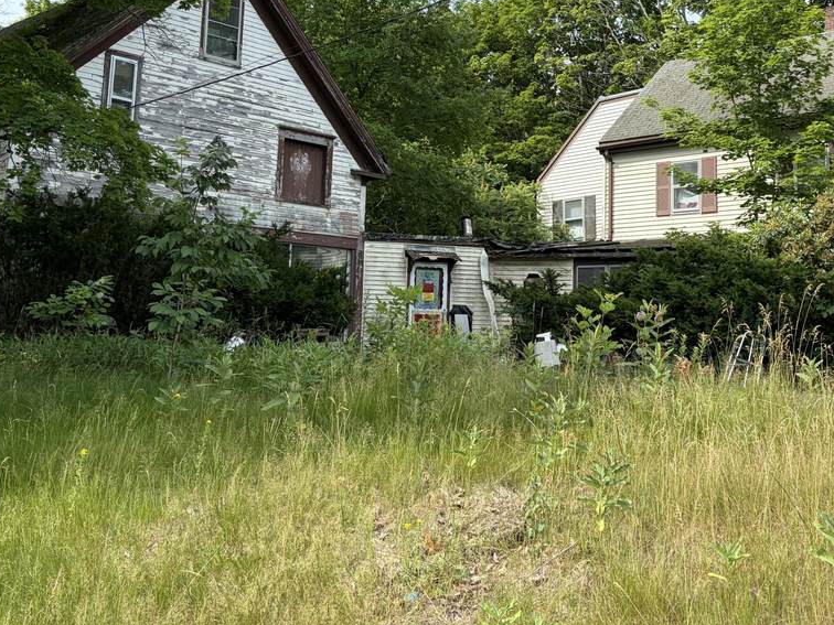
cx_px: 552
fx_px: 1060
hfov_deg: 42.4
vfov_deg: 32.4
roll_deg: -0.5
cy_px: 171
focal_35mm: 44
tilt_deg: +11.4
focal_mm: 5.96
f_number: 1.6
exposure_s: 1/1626
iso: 50
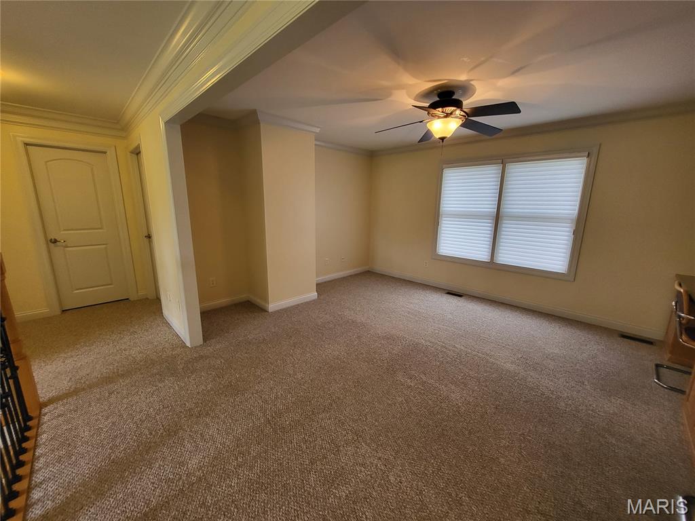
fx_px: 261
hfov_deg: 106.2
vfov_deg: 89.9
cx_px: 348
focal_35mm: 13
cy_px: 260
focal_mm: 1.74
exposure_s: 1/60
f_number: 2.2
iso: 200
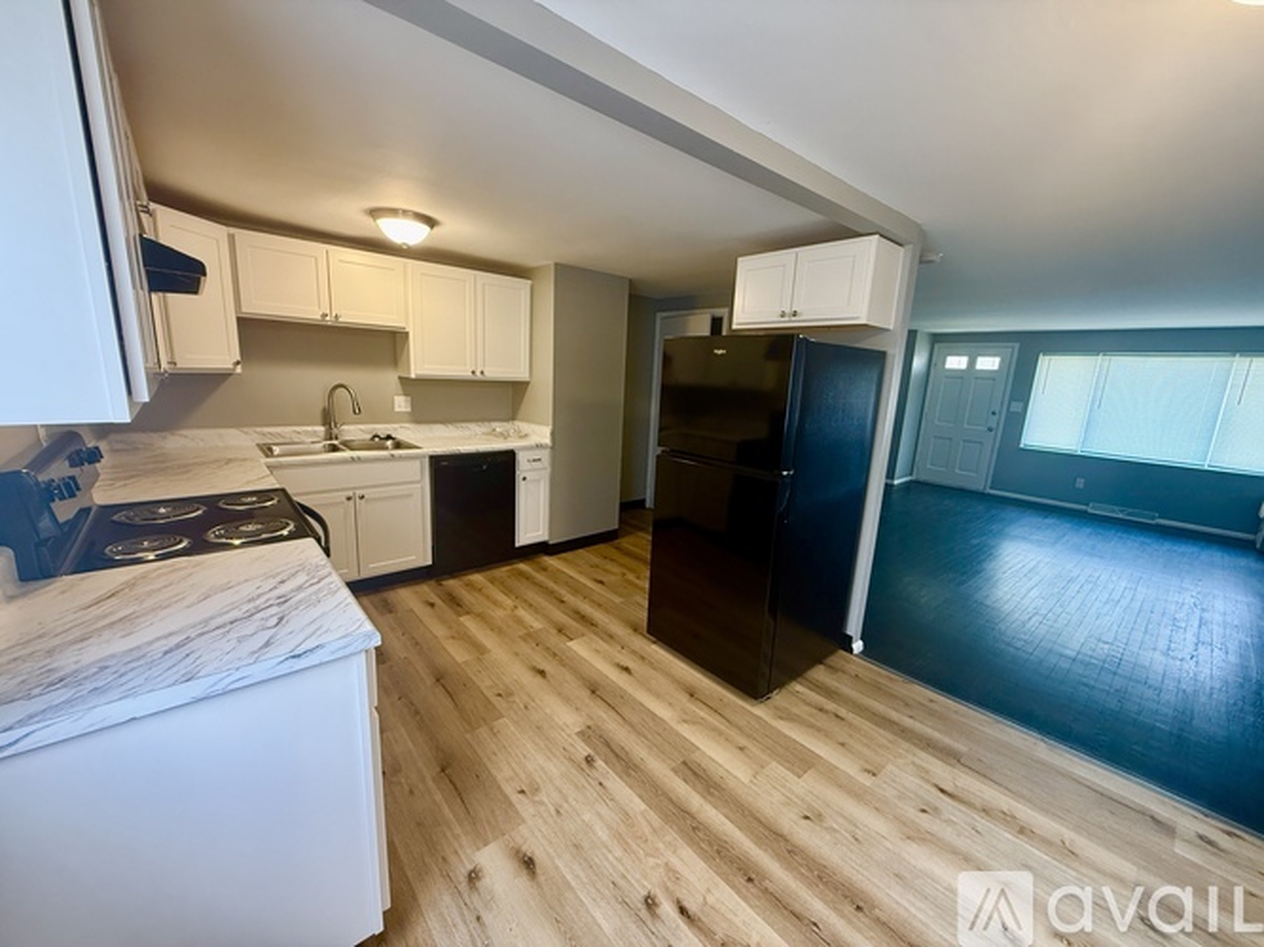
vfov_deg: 85.7
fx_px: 511
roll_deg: -2.3
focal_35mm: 14
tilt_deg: -10.7
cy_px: 474
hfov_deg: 102.1
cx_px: 632
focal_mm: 2.22
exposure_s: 1/60
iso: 320
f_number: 2.2
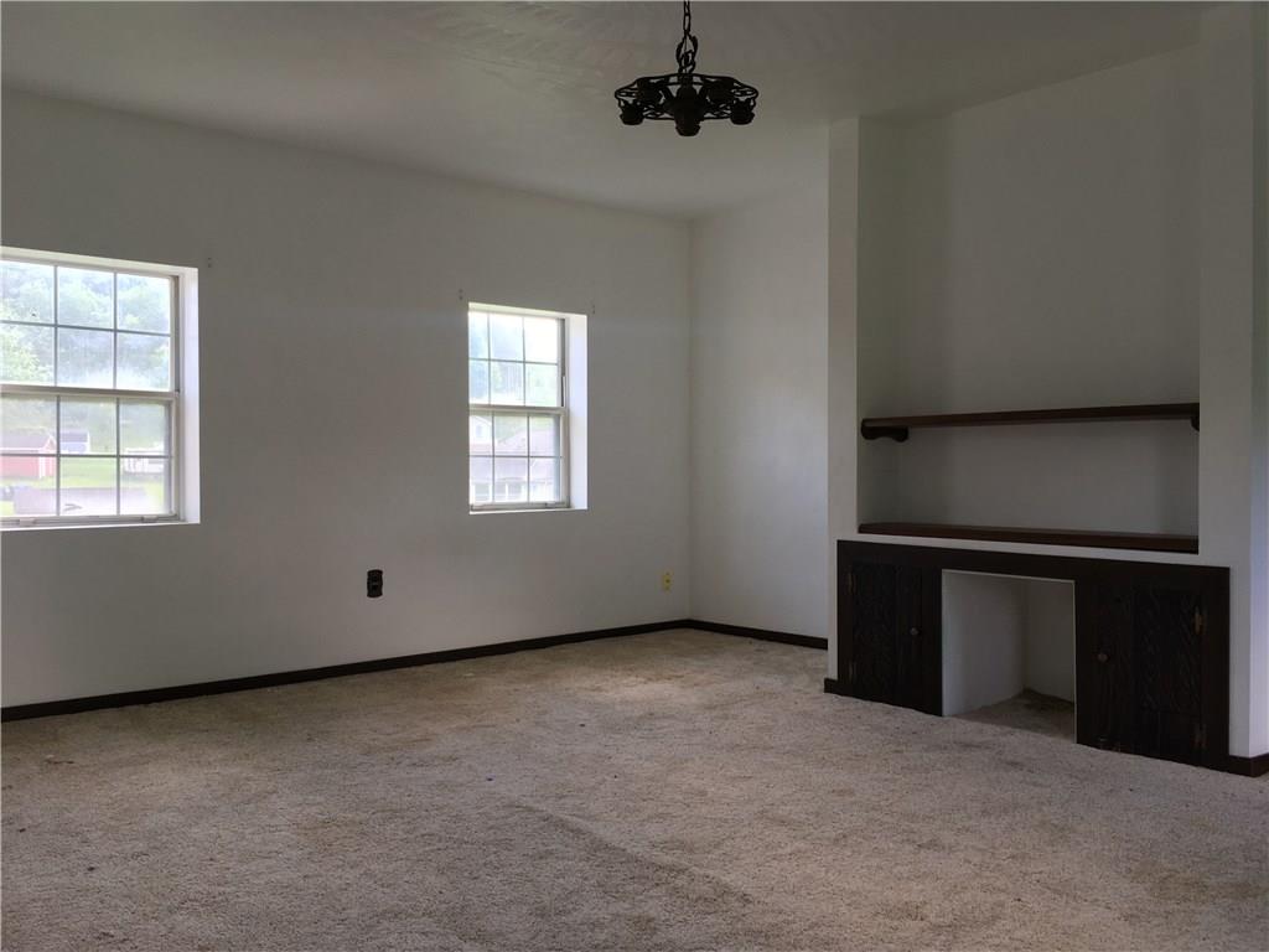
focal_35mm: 29
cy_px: 476
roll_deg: -0.2
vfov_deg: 48.2
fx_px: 1063
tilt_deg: -1.7
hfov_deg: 61.7
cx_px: 634
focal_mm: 4.15
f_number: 2.2
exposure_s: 1/40
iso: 25
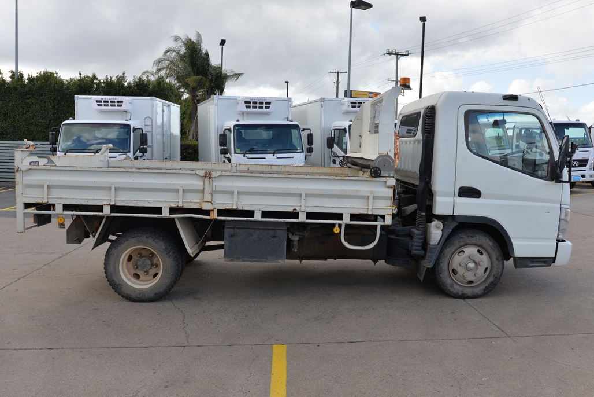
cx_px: 297
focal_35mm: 29
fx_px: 479
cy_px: 198
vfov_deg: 45.0
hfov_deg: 63.6
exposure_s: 1/250
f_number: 8
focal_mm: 29
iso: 200
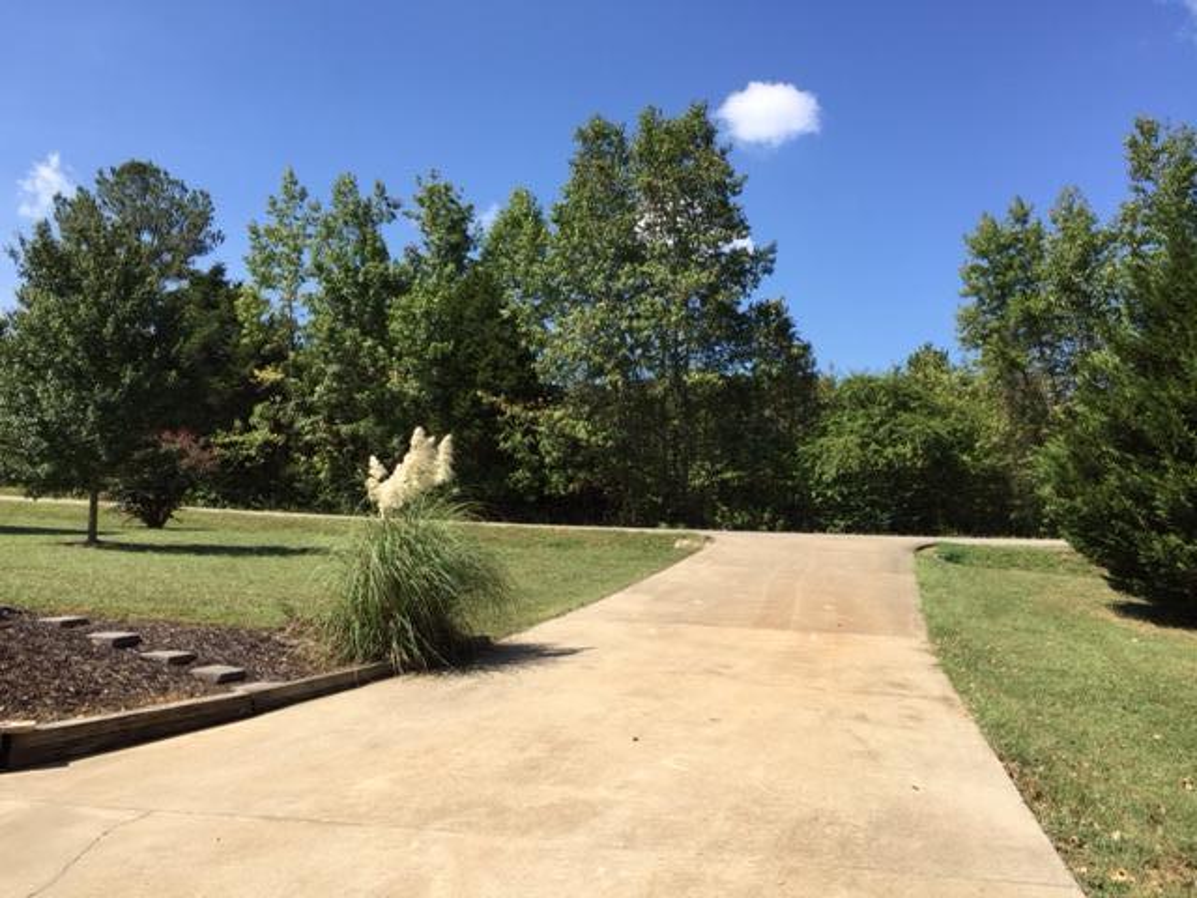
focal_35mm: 29
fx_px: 1003
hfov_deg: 61.7
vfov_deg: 48.2
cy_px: 449
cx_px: 598
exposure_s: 1/1464
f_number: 2.2
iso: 32
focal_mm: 4.15
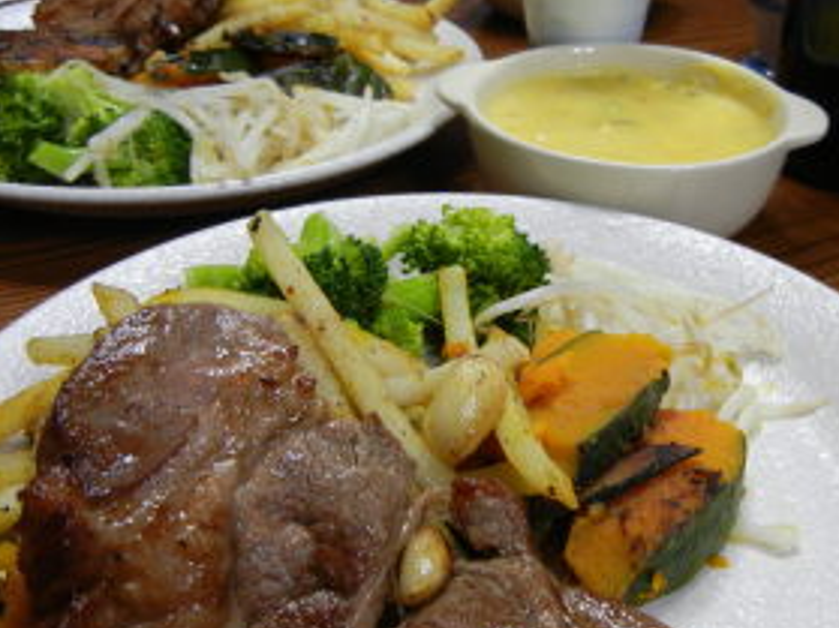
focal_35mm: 43
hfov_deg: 43.3
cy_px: 352
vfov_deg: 33.5
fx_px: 1042
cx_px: 550
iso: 243
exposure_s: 1/30
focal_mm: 5.4
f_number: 3.5
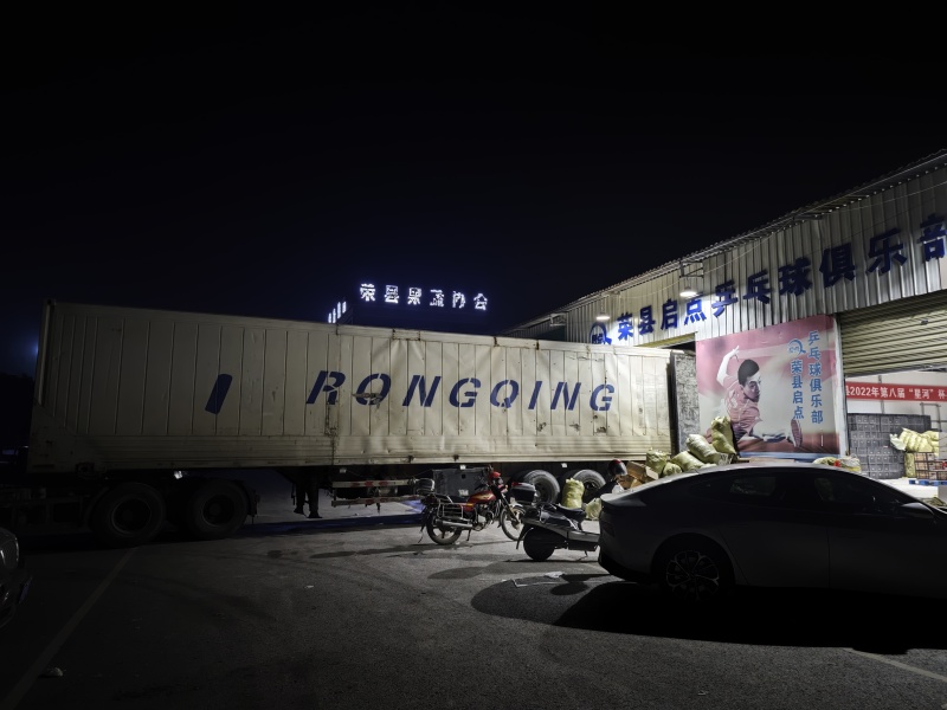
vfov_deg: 58.9
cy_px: 355
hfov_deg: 73.9
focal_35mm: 23
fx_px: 629
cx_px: 474
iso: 2500
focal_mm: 6.55
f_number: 1.62
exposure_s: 1/25
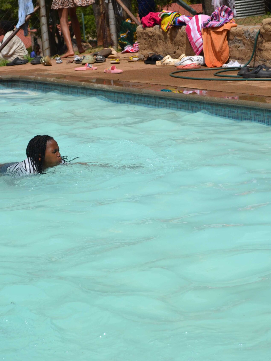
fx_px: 1180
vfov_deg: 17.4
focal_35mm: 113
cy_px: 180
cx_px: 68
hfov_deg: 13.1
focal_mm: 52
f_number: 7.1
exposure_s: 1/2000
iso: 320
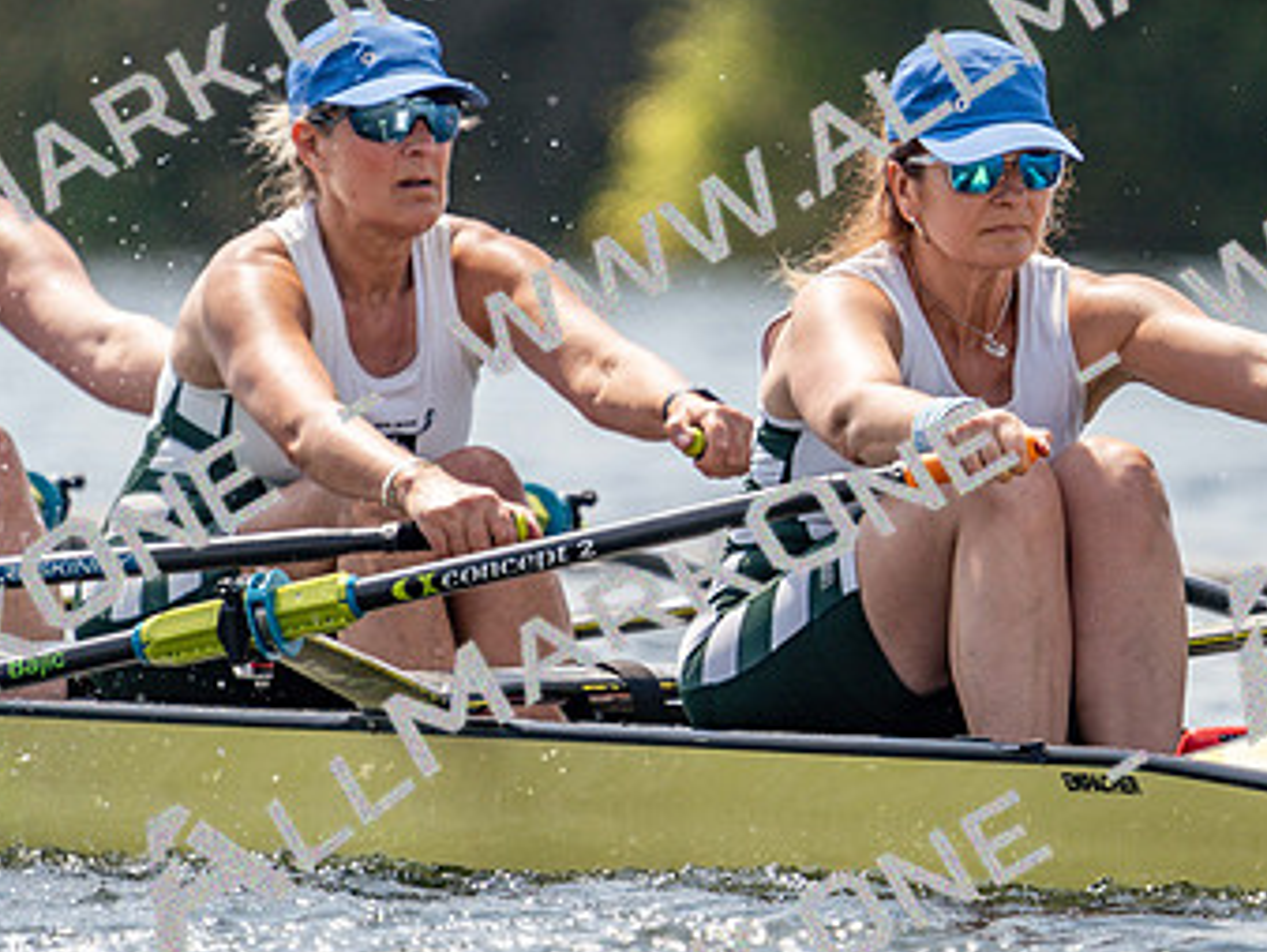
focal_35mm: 873
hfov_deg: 2.3
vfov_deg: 1.7
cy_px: 388
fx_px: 31976
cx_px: 907
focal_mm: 529
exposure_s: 1/1600
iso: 320
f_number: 6.3
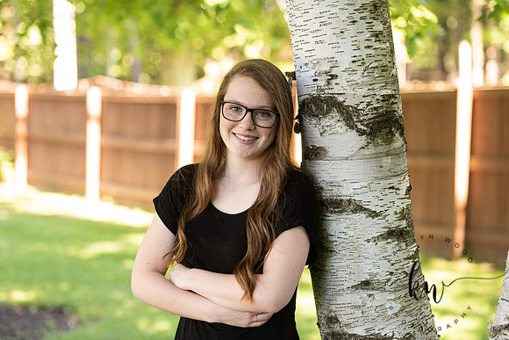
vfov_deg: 14.4
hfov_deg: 21.5
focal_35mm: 95
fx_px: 1343
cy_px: 170
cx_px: 254
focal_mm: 95
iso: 400
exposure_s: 1/200
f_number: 2.8
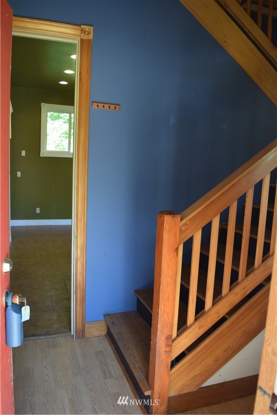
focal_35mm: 27
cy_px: 208
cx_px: 138
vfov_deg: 67.4
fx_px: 312
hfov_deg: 47.9
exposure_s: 1/80
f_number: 4.5
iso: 400
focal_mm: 18
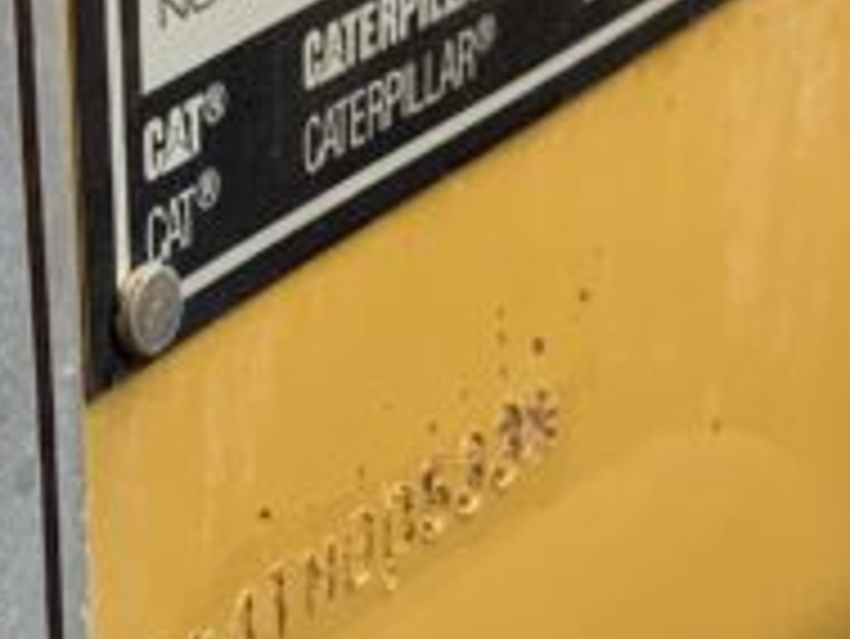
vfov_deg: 9.4
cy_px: 482
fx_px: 3858
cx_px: 4
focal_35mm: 157
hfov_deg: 12.4
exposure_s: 1/122
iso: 32
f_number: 1.8
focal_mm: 3
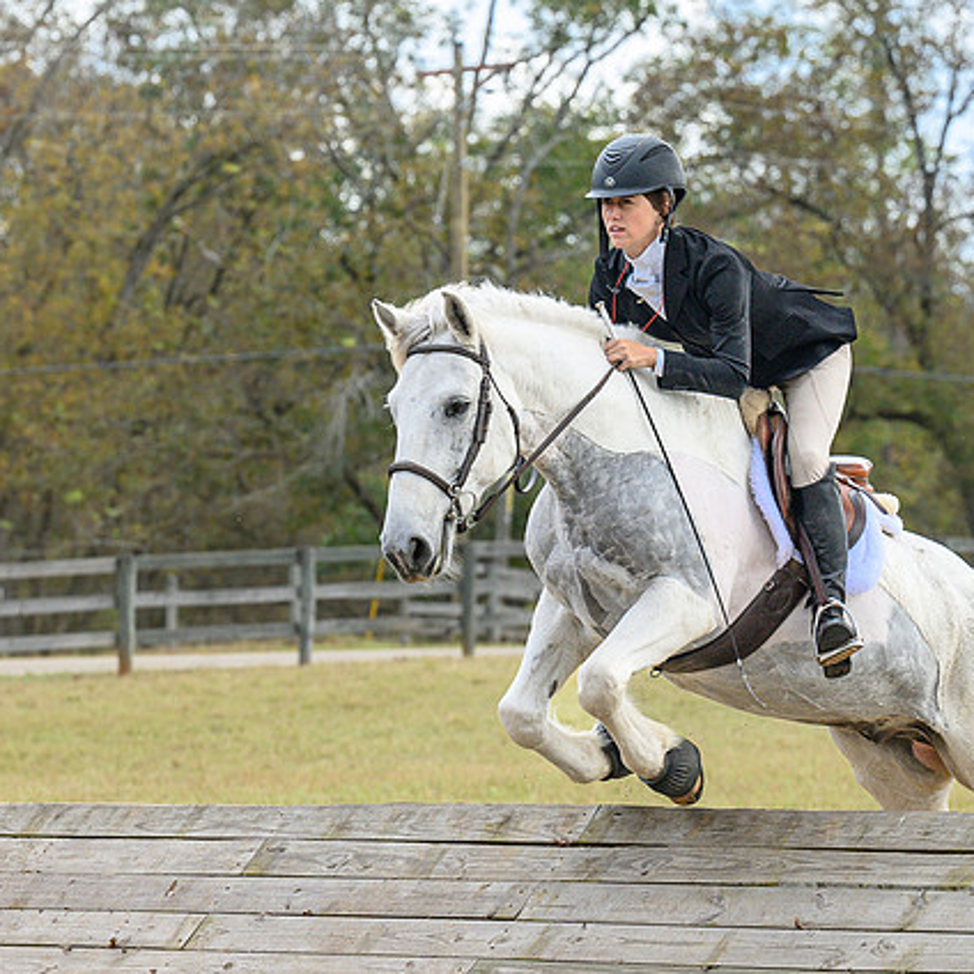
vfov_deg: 9.1
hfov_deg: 9.1
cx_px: 337
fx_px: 6144
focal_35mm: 193
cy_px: 642
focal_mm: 90
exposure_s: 1/1000
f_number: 3.5
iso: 640
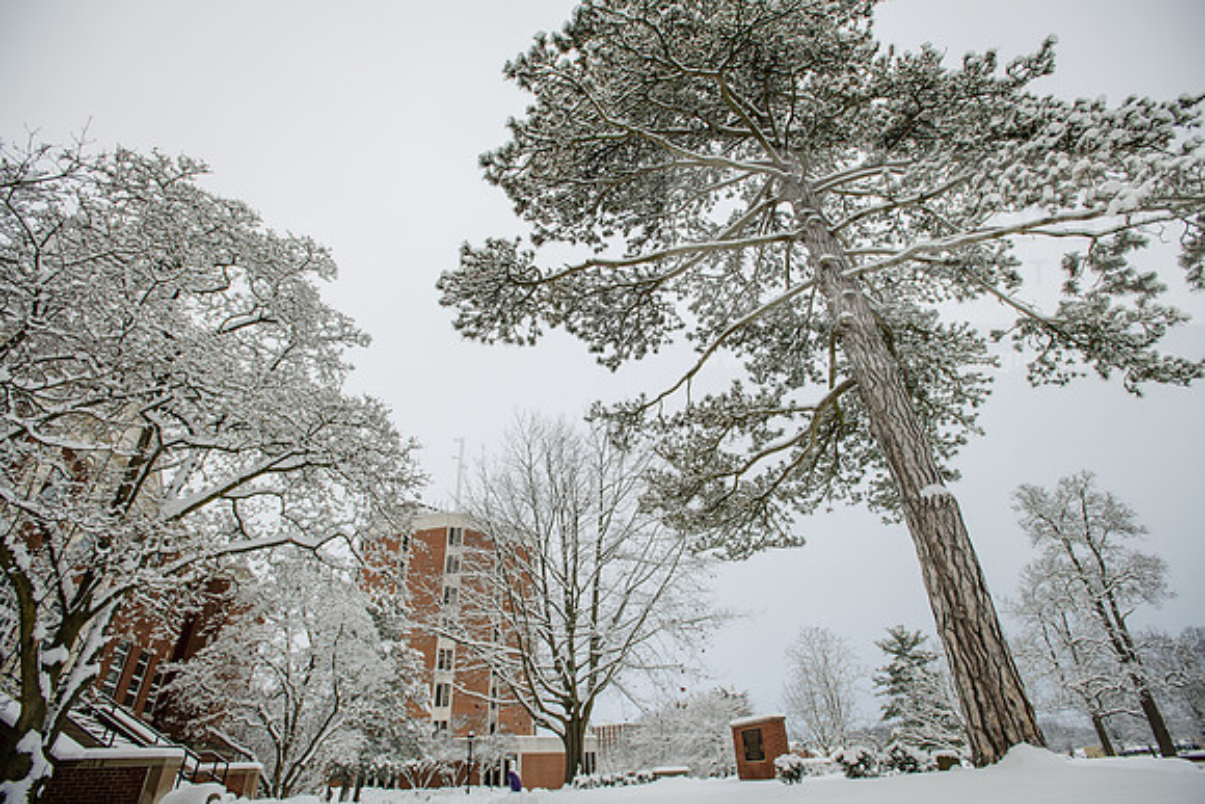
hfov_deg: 93.3
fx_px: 569
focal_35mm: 17
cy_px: 402
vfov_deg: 70.5
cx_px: 602
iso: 200
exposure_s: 1/320
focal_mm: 17
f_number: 4.5
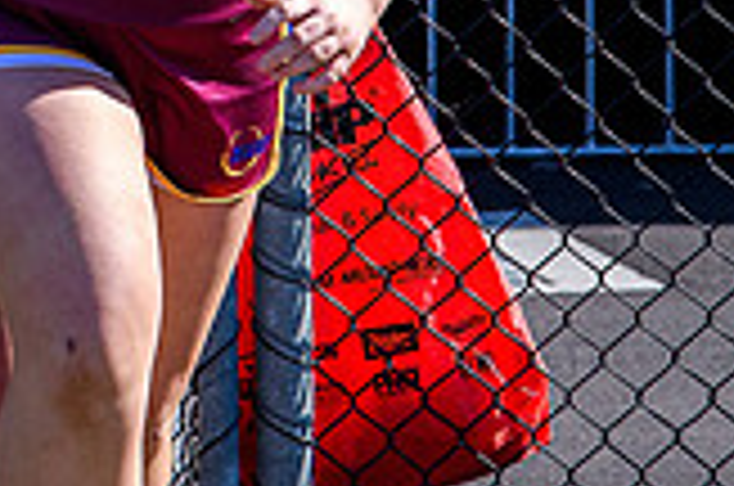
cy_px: -352
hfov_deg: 1.4
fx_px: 30462
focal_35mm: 1497
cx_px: -4
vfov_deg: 0.9
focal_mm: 200
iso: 640
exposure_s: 1/1600
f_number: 5.6
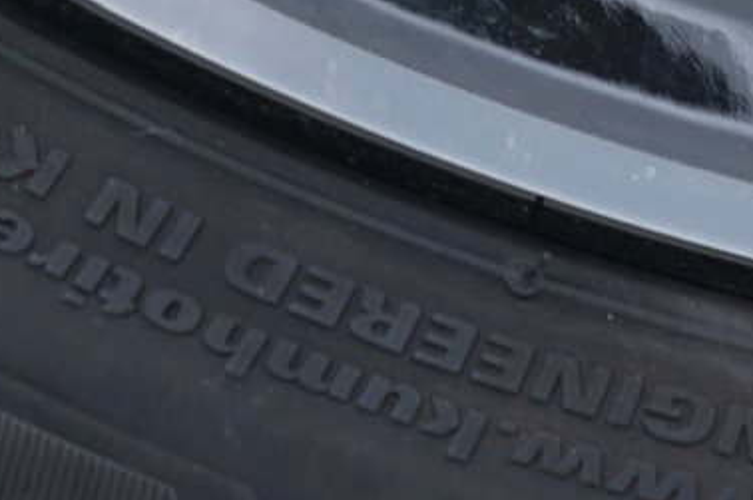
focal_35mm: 183
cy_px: -630
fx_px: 3823
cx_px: -62
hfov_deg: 11.1
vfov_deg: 7.1
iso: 250
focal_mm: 36
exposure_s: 1/100
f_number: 7.1
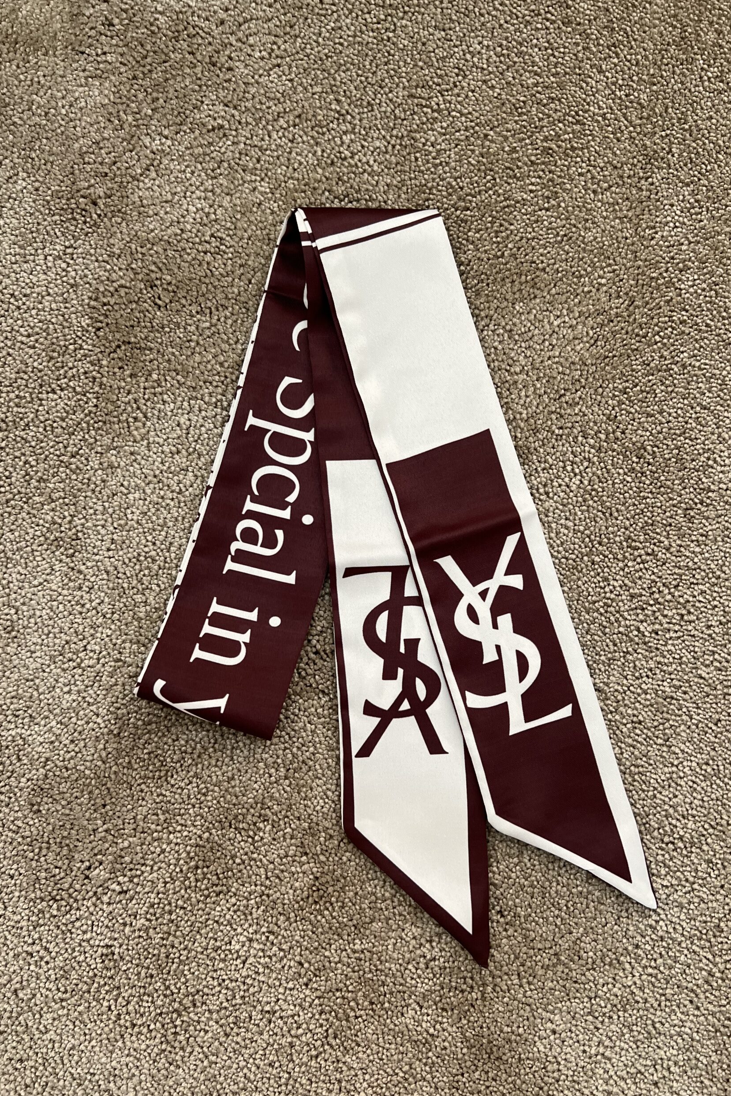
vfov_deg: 65.5
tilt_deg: -87.2
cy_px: 537
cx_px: 389
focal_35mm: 28
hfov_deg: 46.4
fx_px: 853
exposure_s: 1/109
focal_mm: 5.7
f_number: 1.5
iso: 125
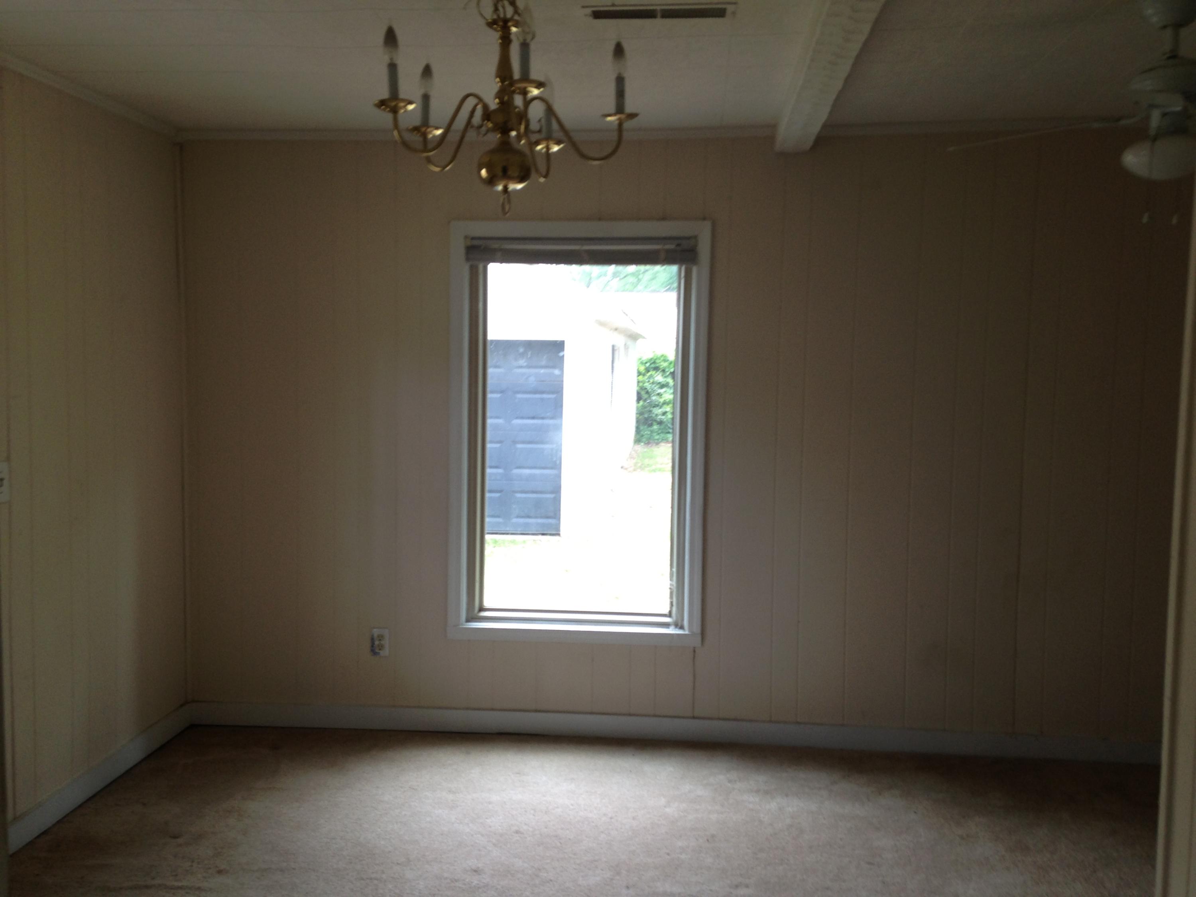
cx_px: 598
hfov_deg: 55.4
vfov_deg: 42.9
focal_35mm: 33
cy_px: 448
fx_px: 1140
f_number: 2.4
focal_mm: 4.13
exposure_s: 1/60
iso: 50
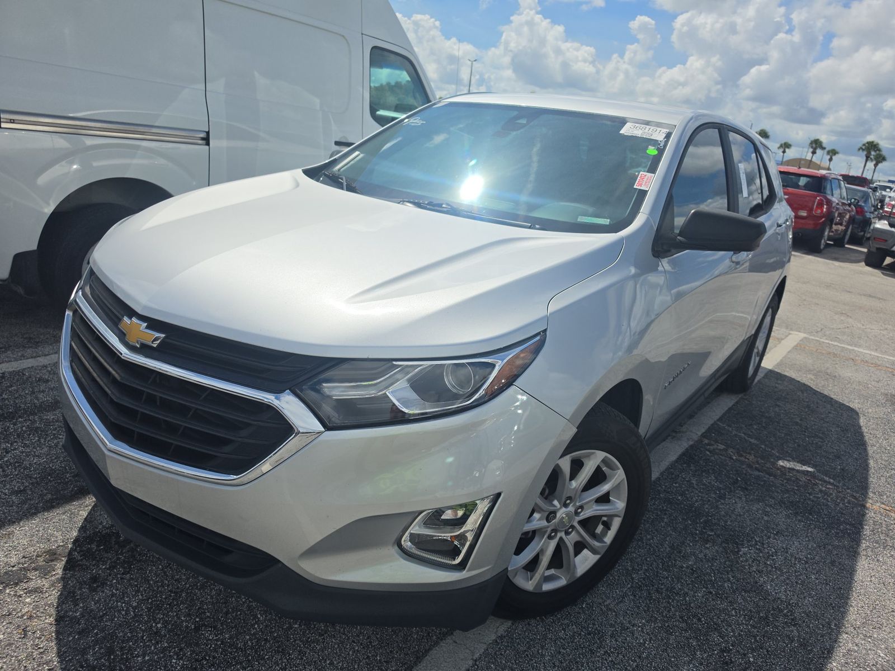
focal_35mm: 23
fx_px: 595
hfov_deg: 73.9
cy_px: 336
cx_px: 448
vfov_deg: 58.9
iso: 22
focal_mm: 6.5
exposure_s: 1/7940
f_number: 1.4
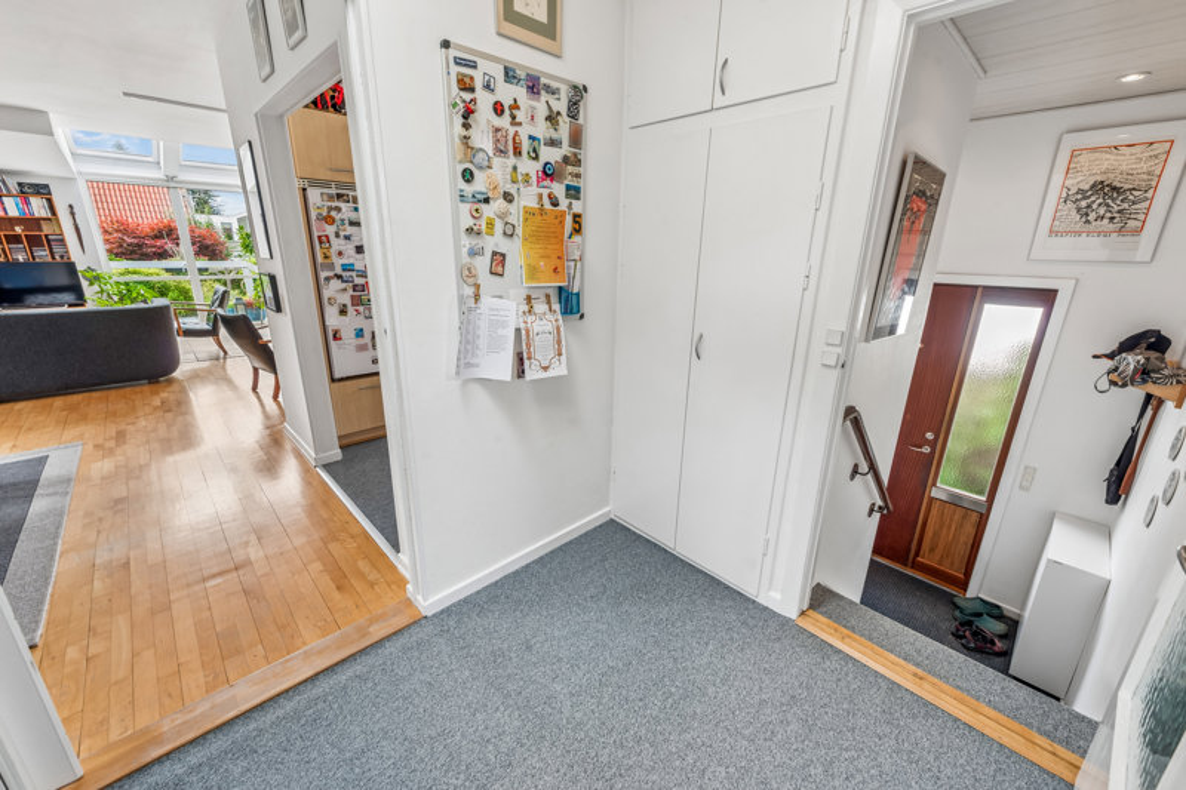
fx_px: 461
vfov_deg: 81.2
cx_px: 593
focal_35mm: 14
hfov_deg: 104.3
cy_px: 395
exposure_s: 1/8
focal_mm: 14
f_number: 10
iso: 200
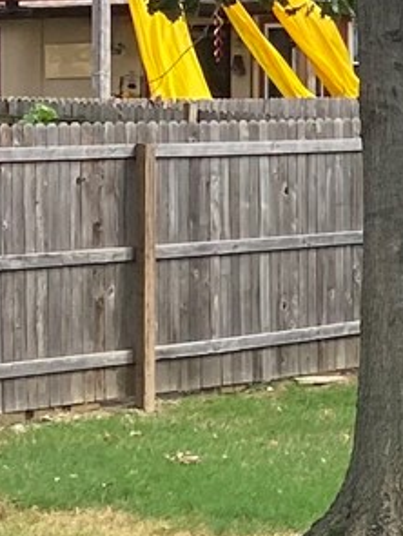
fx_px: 2618
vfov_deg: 11.7
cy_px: 173
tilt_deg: +2.3
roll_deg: -0.9
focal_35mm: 169
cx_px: 917
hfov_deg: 8.2
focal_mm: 4.25
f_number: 1.8
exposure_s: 1/1272
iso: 32
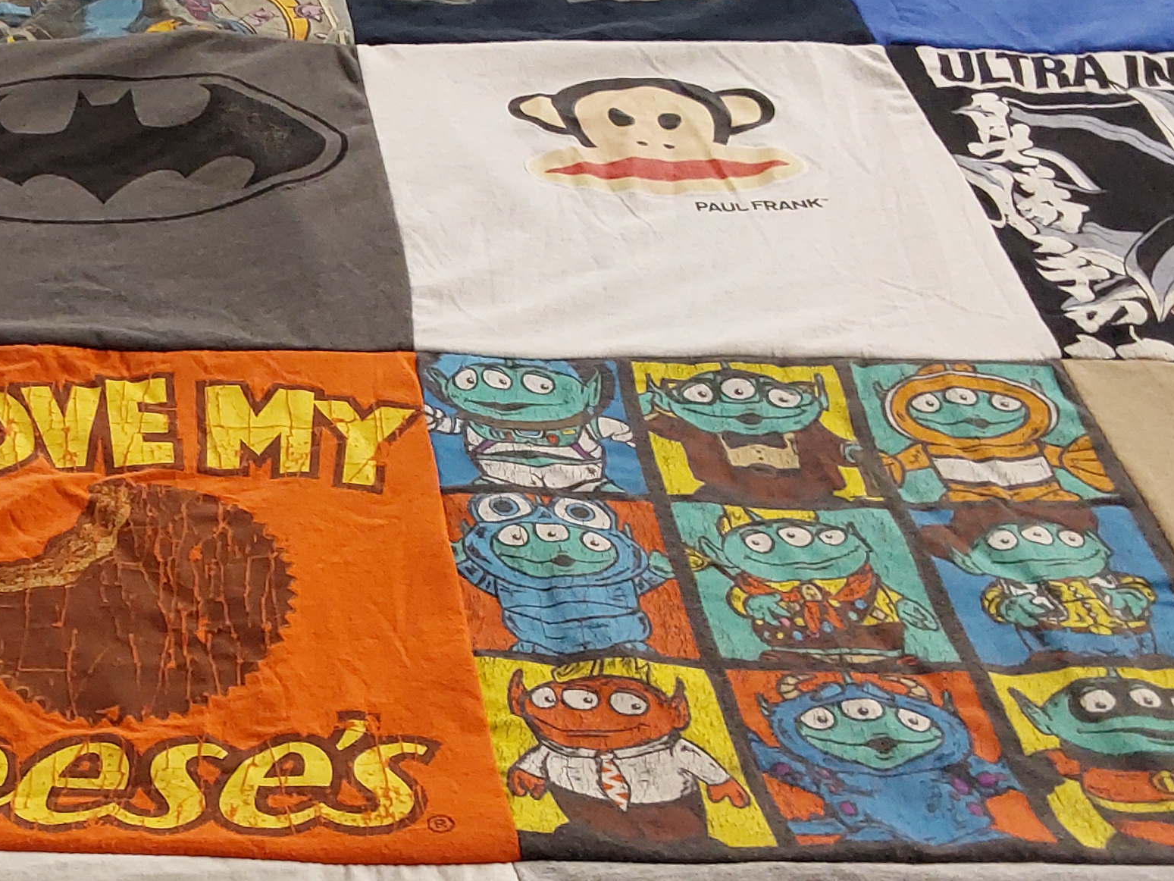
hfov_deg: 30.9
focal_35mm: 59
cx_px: 74
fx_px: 2001
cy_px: 489
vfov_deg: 24.8
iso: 125
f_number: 1.9
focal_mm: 2.91
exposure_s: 1/60
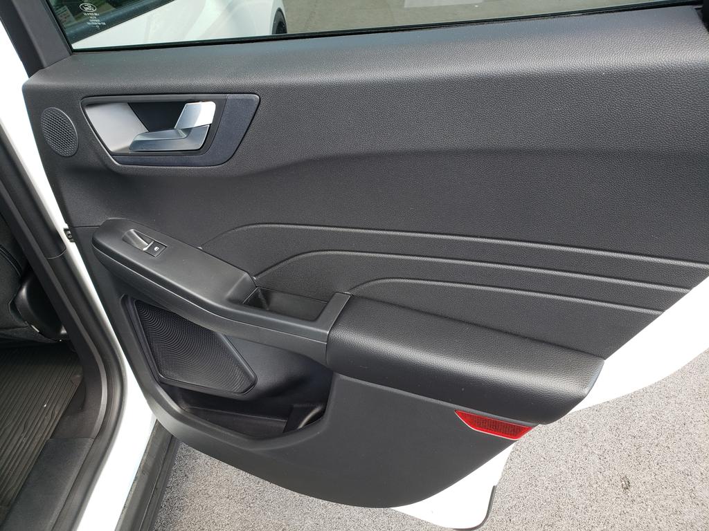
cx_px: 354
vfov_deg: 53.1
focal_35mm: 26
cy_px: 266
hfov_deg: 67.3
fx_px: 533
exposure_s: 1/113
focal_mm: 4.3
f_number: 2.4
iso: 50
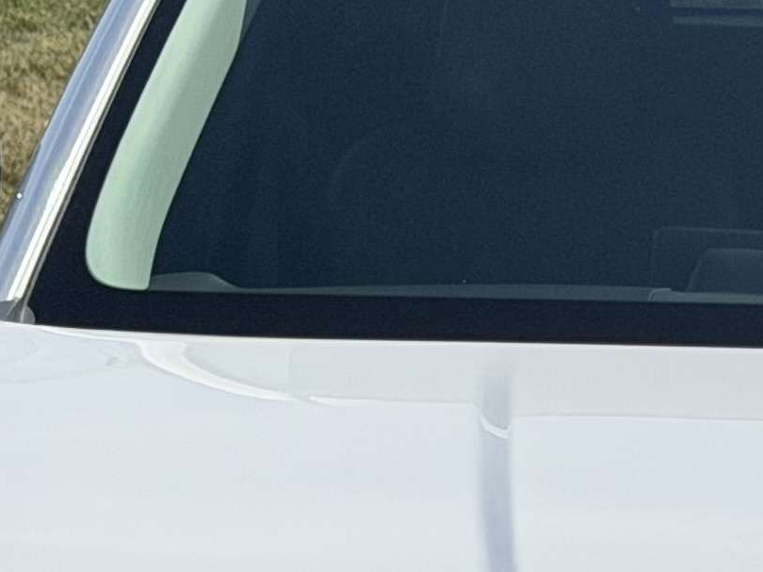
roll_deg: +0.1
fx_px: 5266
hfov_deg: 8.2
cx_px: 858
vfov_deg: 6.1
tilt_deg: -14.2
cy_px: 928
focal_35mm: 239
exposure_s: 1/7143
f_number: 1.78
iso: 64
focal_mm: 6.76
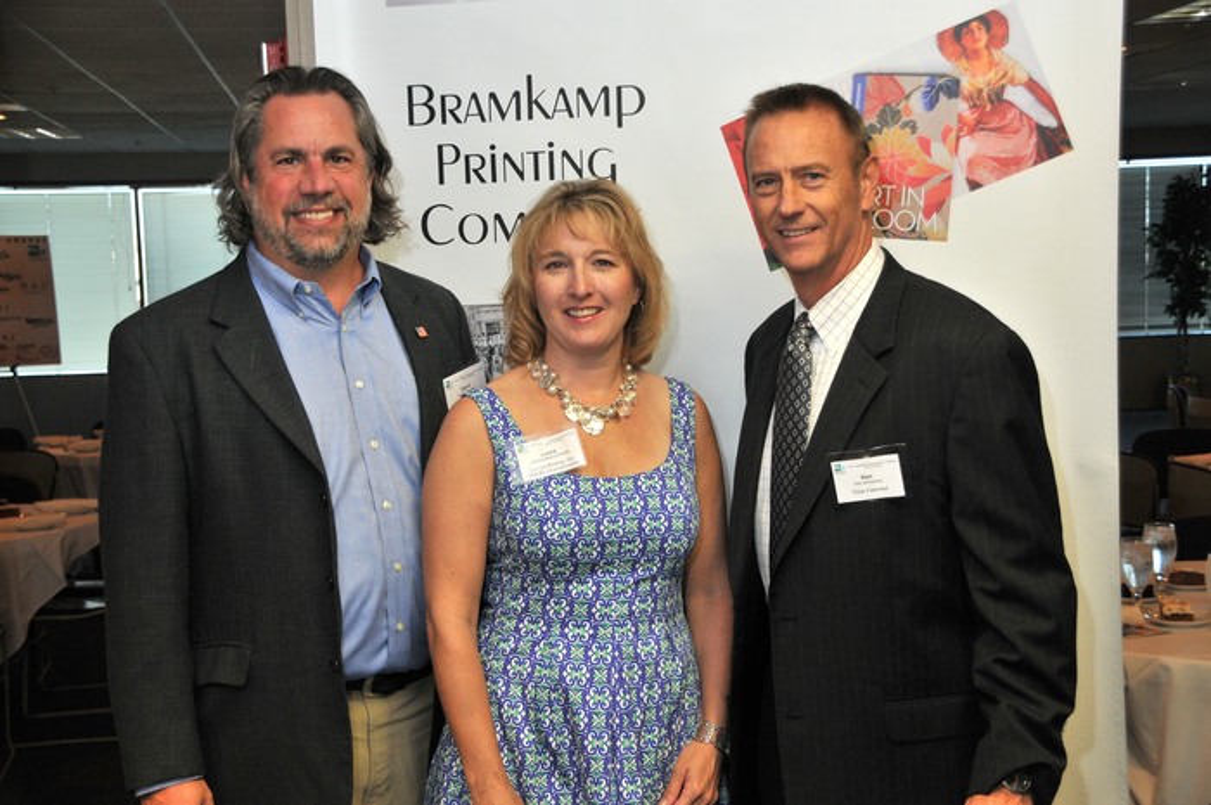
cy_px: 402
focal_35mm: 57
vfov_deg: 23.7
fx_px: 1915
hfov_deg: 35.1
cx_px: 606
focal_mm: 38
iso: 640
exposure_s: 1/60
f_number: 6.3
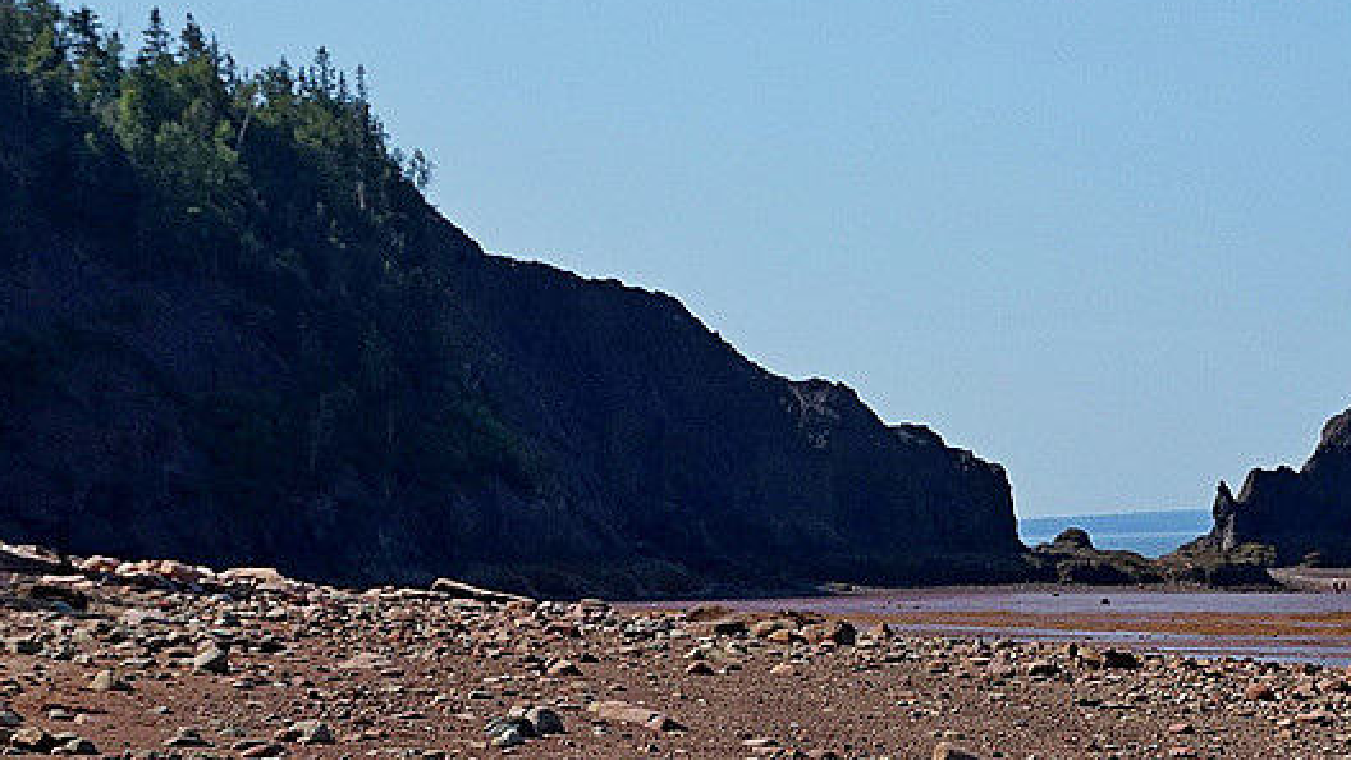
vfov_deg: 10.2
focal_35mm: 119
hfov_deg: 18.0
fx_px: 4263
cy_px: 502
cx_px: 849
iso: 800
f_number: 7.1
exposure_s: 1/4000
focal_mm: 50
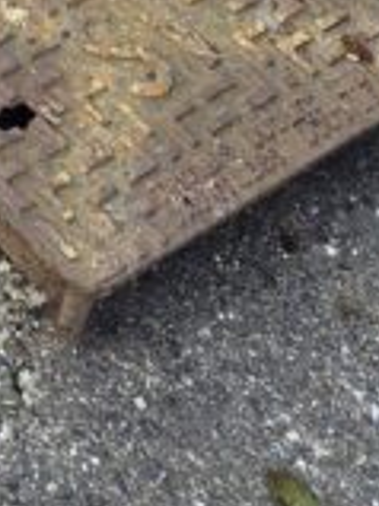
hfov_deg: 8.4
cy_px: -691
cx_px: -752
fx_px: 2163
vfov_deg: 11.2
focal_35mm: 148
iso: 25
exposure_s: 1/398
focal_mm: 5.4
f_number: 1.8
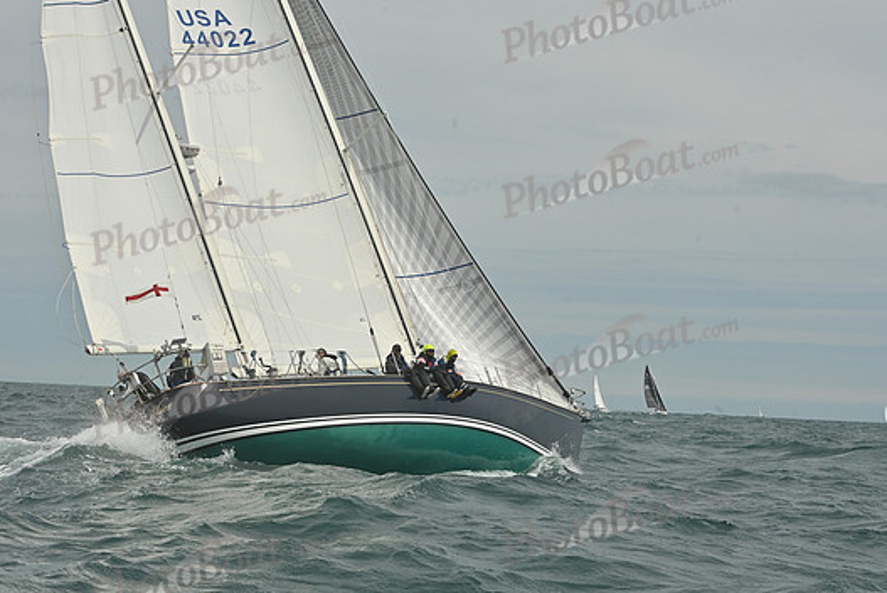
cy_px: 286
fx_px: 1898
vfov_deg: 17.7
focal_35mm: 77
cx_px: 416
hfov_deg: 26.3
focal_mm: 70
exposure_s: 1/1250
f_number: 14
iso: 320
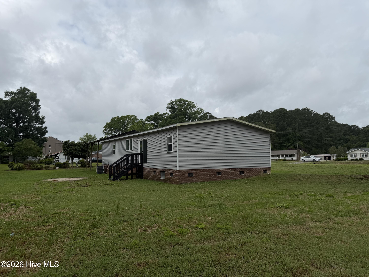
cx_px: 184
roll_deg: +1.6
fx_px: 256
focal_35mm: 24
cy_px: 138
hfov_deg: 71.6
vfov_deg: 56.8
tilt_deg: +3.0
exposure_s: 1/6173
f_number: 1.78
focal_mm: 6.76
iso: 80
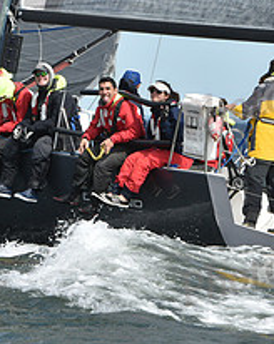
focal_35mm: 437
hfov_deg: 3.5
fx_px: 4443
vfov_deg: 4.4
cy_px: 29
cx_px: 95
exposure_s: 1/1000
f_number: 9
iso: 320
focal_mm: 165
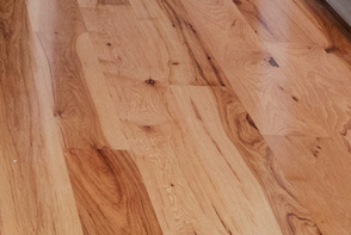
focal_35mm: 153
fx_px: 1494
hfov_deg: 12.5
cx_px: -238
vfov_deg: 7.9
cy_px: -449
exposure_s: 1/5
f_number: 8
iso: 500
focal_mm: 22
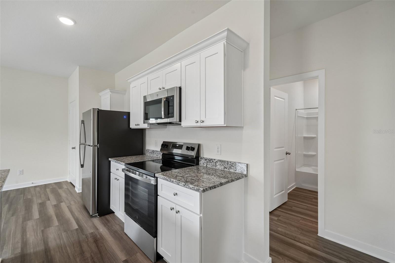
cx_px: 198
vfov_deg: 77.3
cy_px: 132
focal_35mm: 15
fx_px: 165
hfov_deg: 100.4
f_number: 8
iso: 800
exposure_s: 1/60
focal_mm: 15
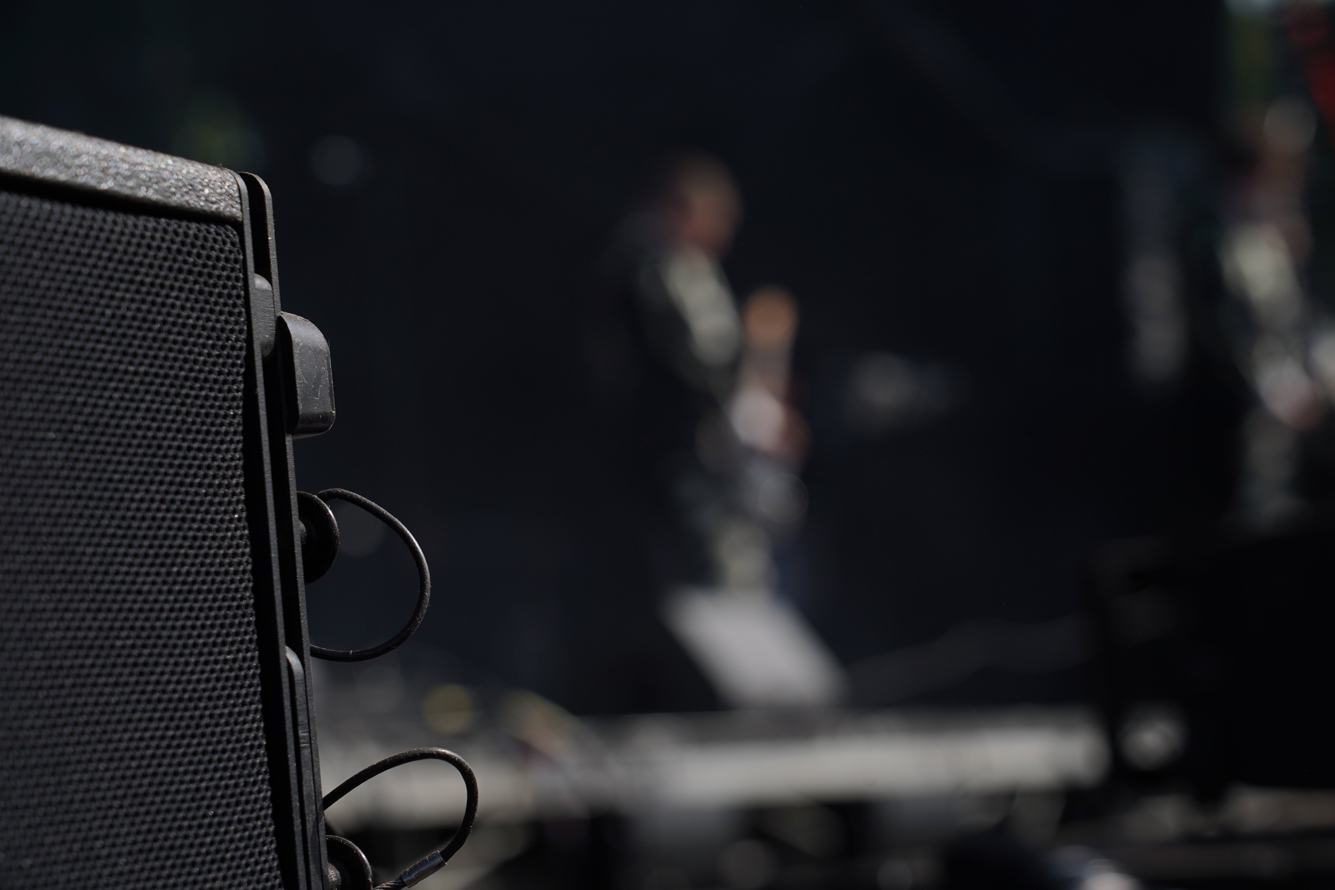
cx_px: 668
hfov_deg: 19.5
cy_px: 445
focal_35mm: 105
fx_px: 3893
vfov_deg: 13.0
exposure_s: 1/500
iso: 100
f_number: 8
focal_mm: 105
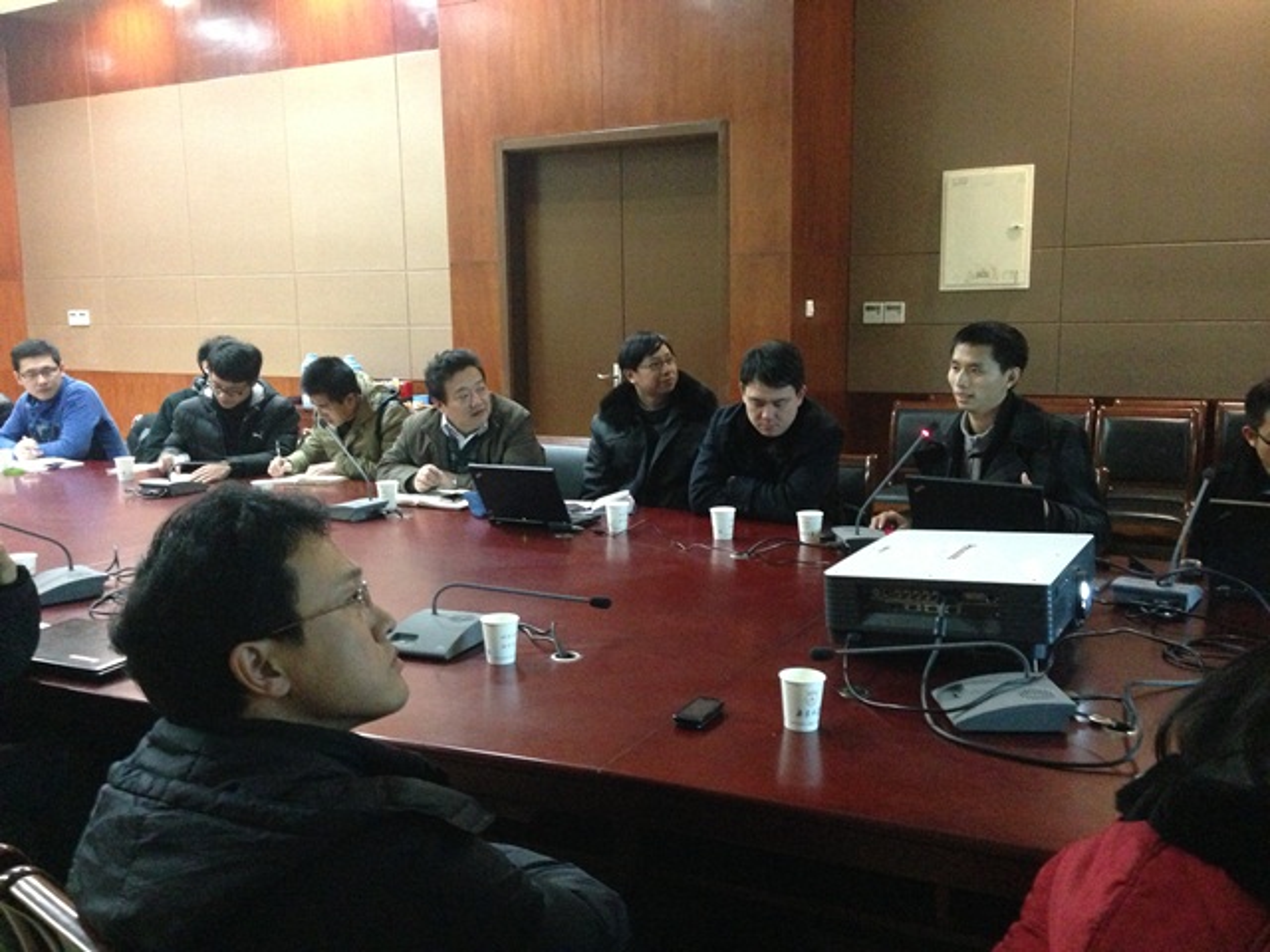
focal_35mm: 33
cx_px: 635
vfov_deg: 42.9
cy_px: 476
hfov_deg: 55.4
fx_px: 1211
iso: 640
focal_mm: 4.13
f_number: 2.4
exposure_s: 1/15
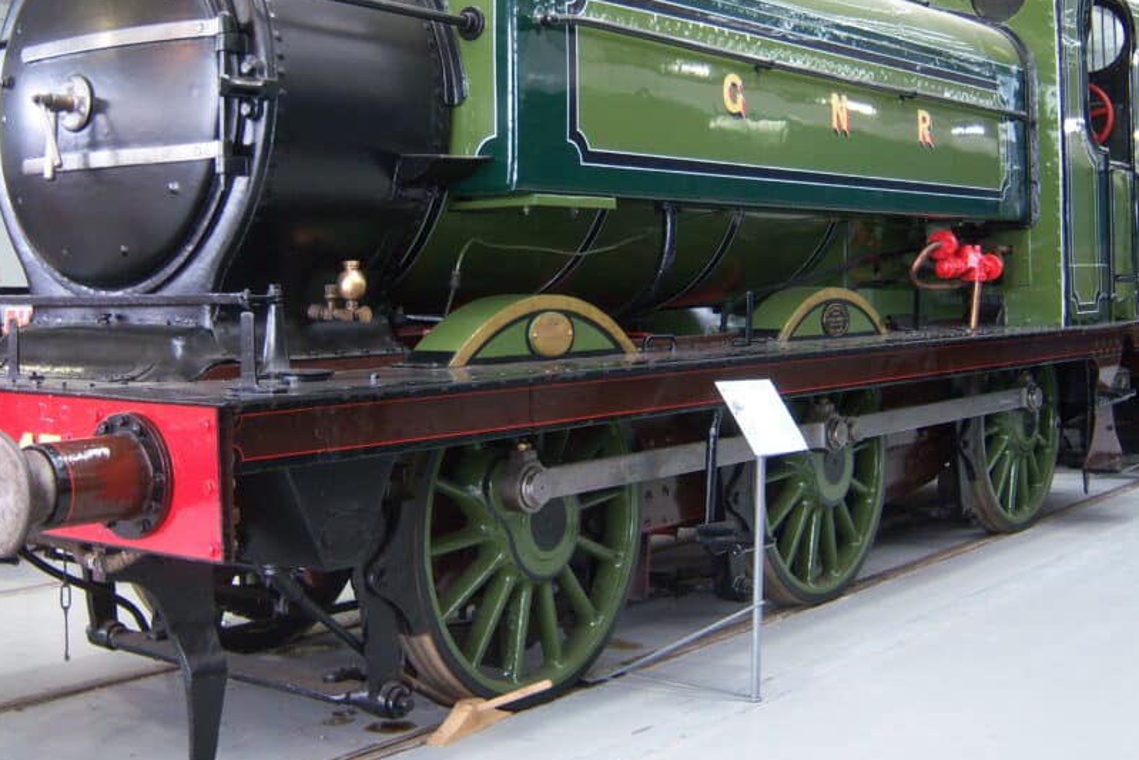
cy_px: 245
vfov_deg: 27.9
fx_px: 1519
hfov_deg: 41.0
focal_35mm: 48
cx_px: 495
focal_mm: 7.5
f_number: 2.8
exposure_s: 1/13
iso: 160
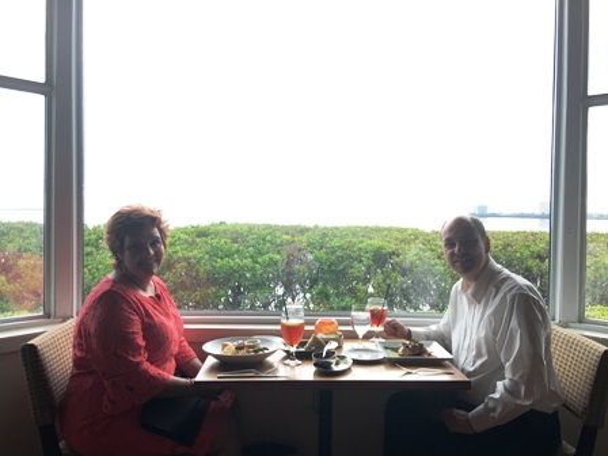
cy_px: 228
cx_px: 304
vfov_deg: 48.2
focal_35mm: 29
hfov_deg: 61.7
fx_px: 509
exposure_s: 1/40
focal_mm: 4.15
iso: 25
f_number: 2.2
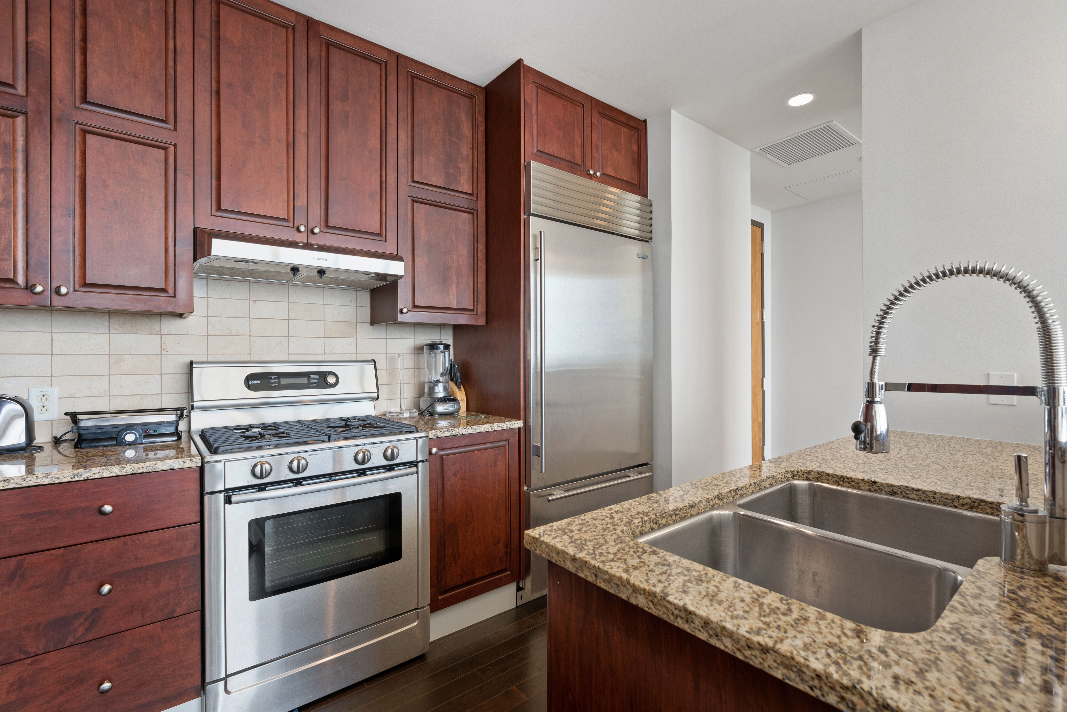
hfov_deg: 96.7
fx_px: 474
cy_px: 356
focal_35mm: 16
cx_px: 534
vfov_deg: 73.7
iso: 125
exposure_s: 1/2.5
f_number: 8
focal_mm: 16
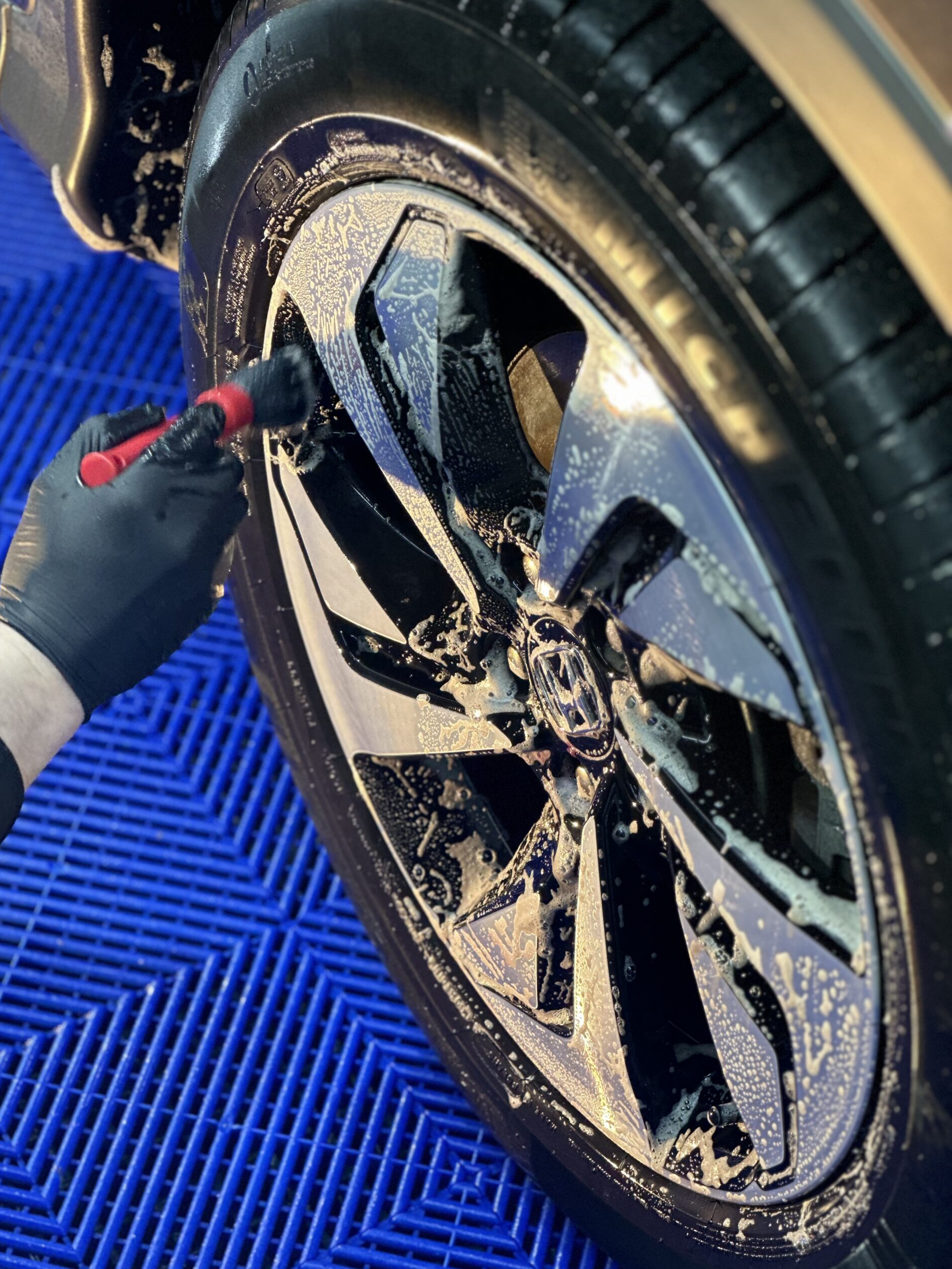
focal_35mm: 78
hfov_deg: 18.9
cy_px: 638
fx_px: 2860
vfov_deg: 25.0
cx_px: 470
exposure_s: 1/33
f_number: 2.8
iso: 160
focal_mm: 9
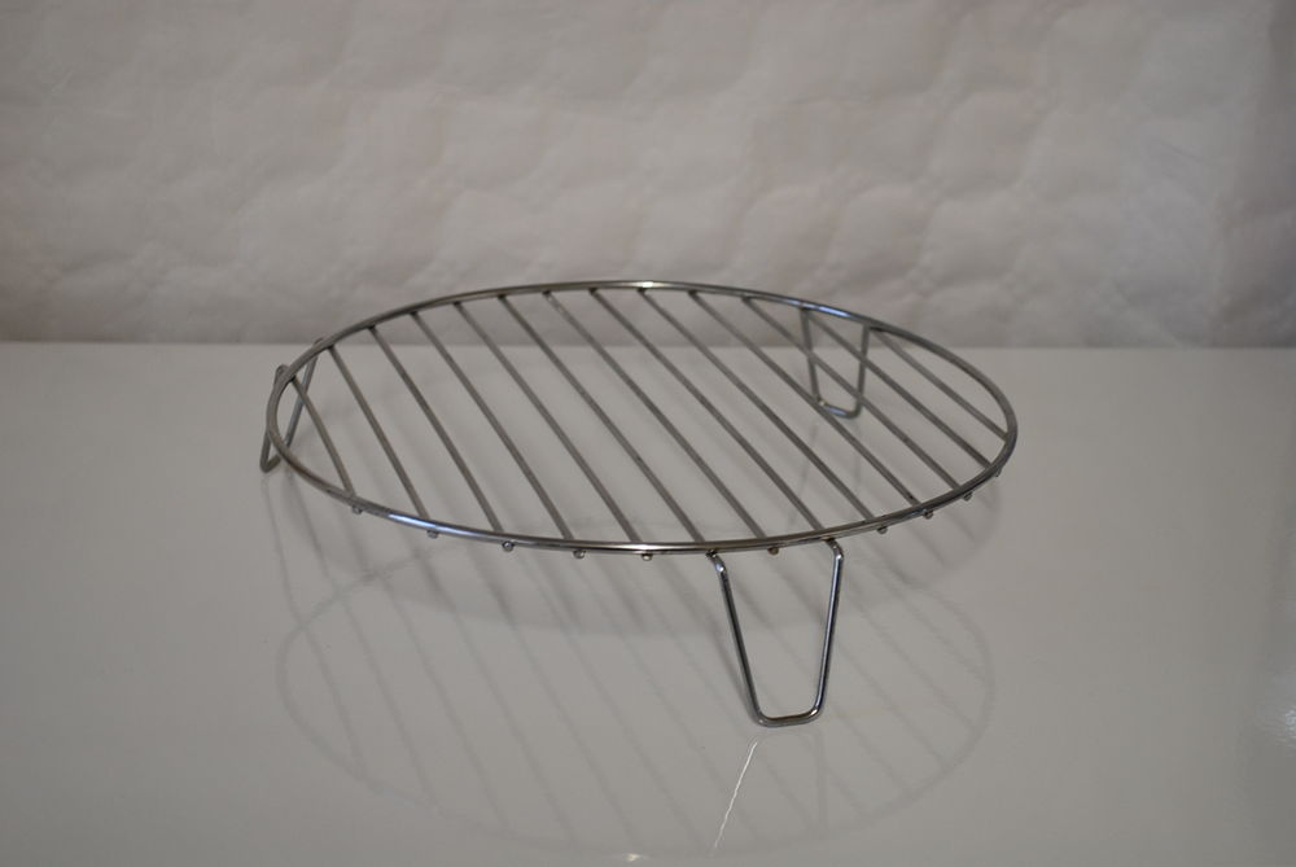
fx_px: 2270
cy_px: 434
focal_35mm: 63
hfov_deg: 31.9
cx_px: 648
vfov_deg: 21.6
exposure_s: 1/6
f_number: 5.3
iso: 180
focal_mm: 42
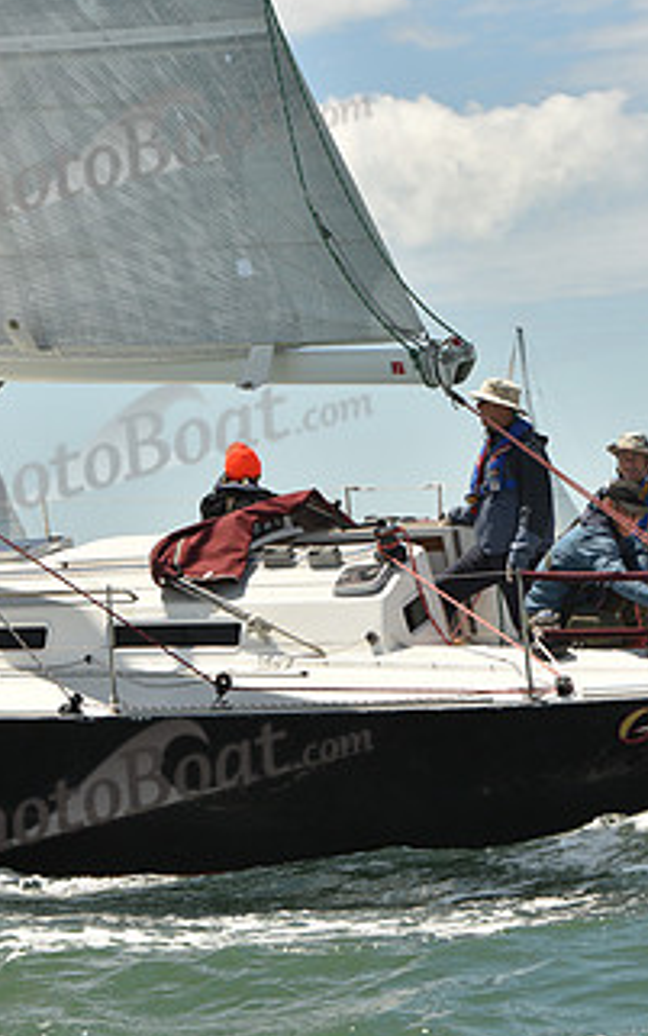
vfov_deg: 12.0
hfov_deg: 7.5
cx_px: 542
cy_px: 573
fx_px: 4938
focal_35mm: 175
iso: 320
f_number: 11
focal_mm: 95
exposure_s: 1/800
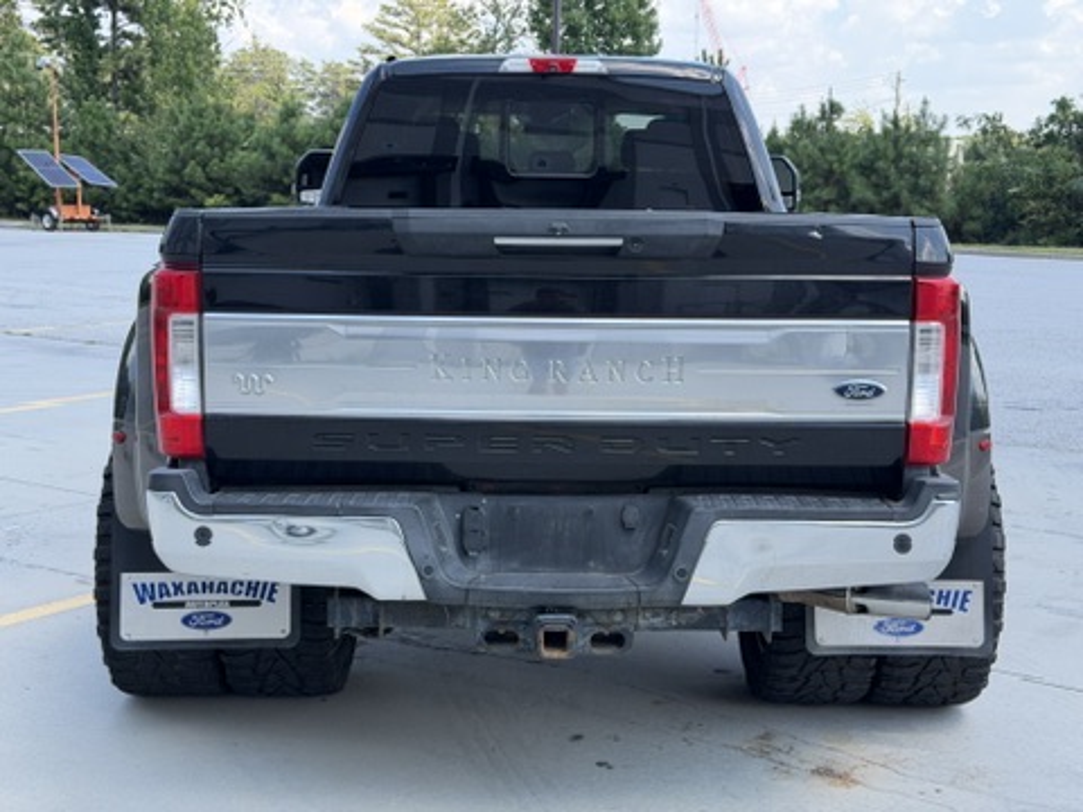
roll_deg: +0.5
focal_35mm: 48
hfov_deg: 39.7
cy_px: 406
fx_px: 1502
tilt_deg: -10.3
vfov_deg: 30.3
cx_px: 542
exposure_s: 1/1242
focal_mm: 6.76
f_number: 1.78
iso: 100
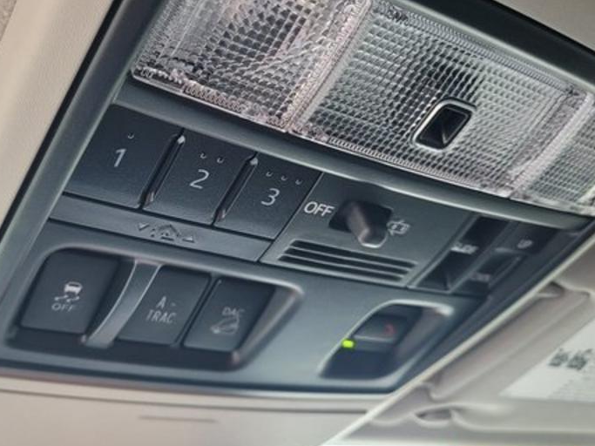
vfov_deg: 36.6
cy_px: 166
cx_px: 240
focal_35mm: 39
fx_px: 670
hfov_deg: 47.6
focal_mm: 5.4
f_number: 1.8
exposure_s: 1/120
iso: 125
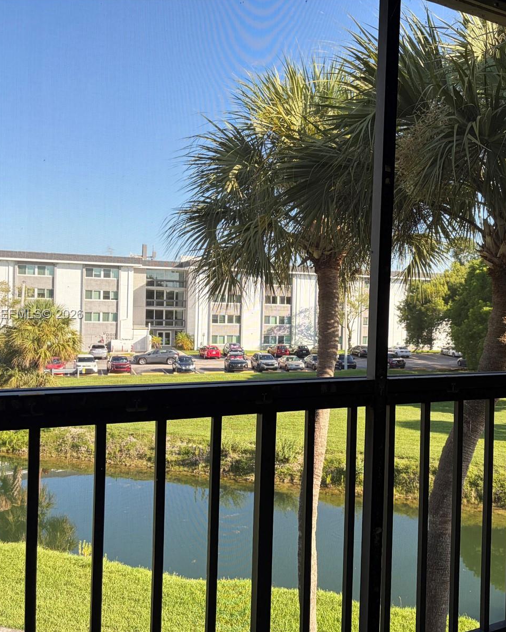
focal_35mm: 34
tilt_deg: -1.2
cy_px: 315
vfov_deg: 52.8
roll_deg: -1.3
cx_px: 342
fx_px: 637
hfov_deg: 42.7
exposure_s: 1/654
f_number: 1.6
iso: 50
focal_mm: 5.96
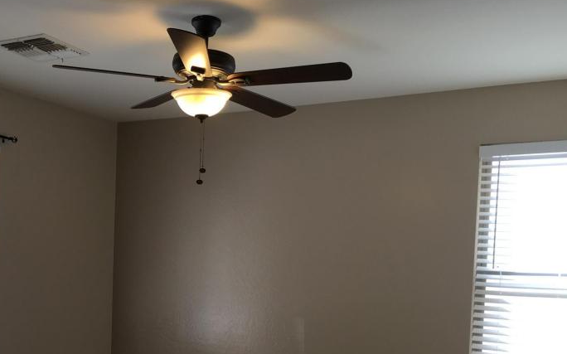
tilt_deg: -1.4
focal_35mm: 46
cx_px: 192
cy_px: 306
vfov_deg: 27.2
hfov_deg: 42.9
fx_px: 711
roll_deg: -2.8
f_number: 2.2
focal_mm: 4.15
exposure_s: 1/60
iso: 25
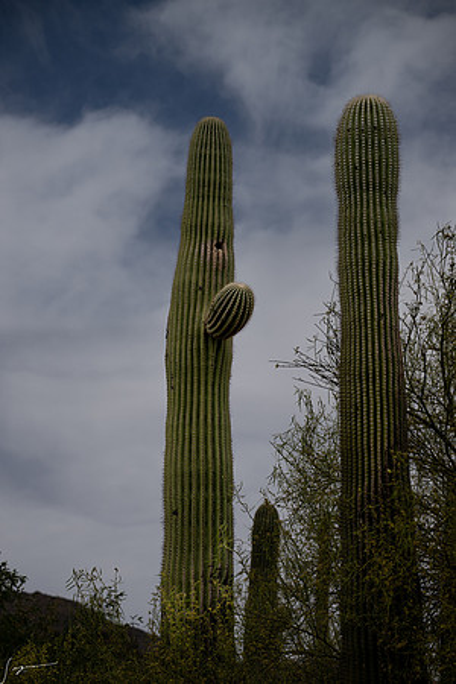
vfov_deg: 20.4
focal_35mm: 100
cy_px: 342
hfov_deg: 13.7
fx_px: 1900
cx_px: 228
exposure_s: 1/2500
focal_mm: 100
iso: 160
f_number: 6.3
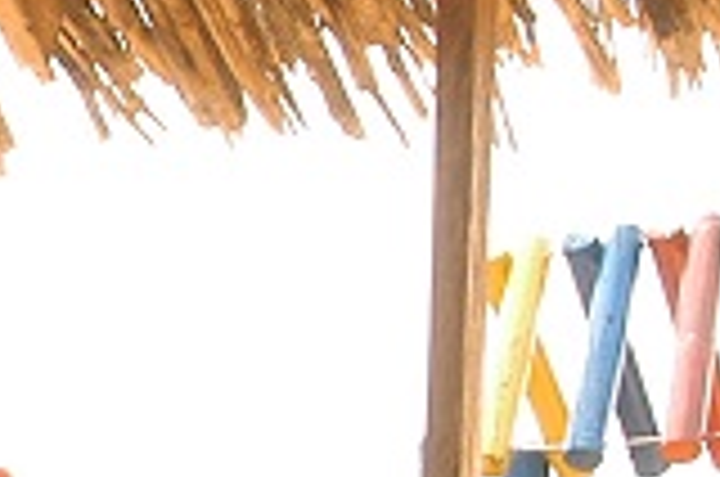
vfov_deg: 5.8
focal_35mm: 231
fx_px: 4612
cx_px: -1431
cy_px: 934
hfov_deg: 7.8
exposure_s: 1/40
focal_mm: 25
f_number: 14
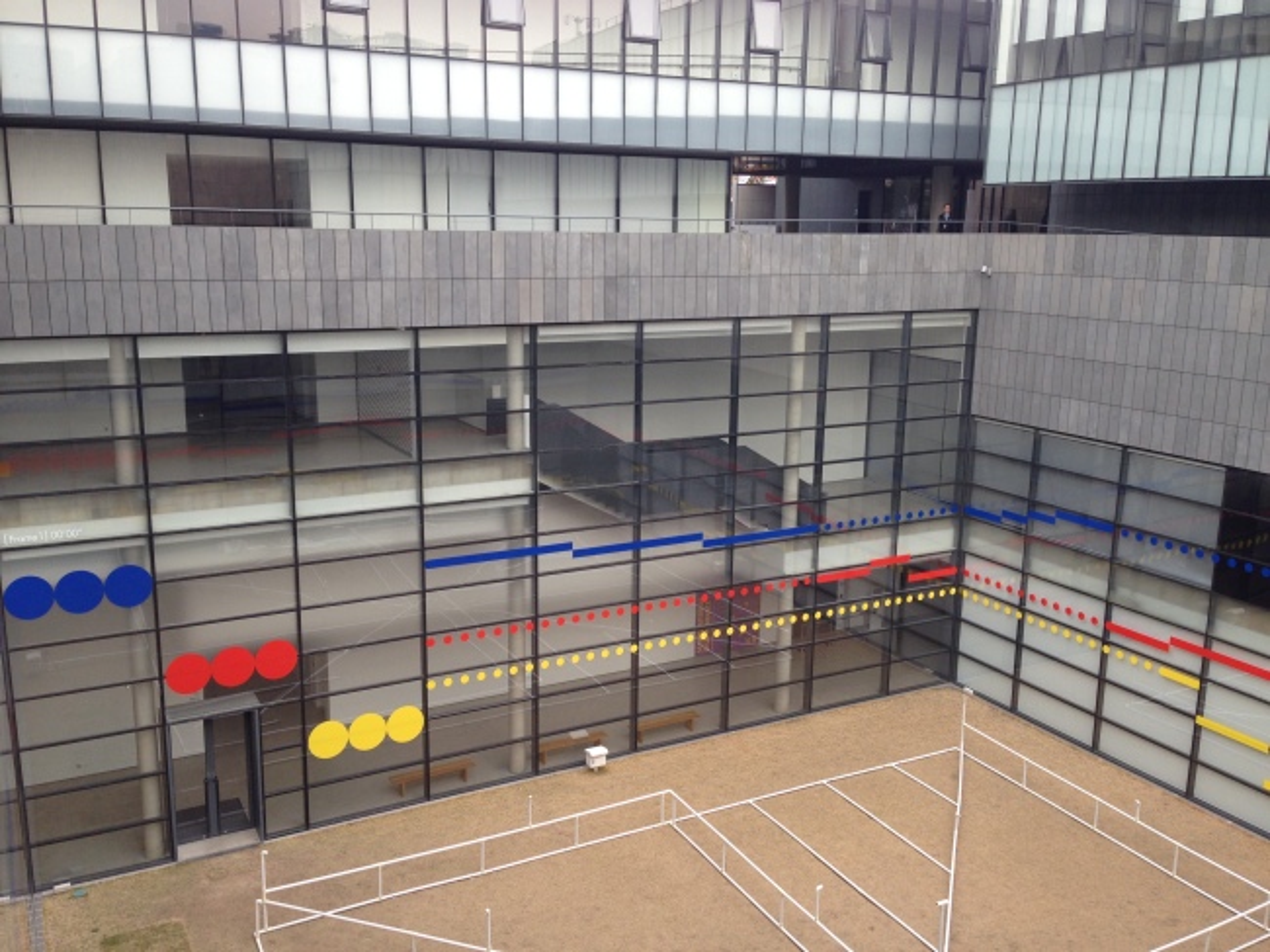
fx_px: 1210
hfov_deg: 55.4
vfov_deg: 42.9
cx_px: 635
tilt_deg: -10.8
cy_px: 476
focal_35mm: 33
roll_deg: -1.8
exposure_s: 1/254
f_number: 2.4
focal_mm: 4.12
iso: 50
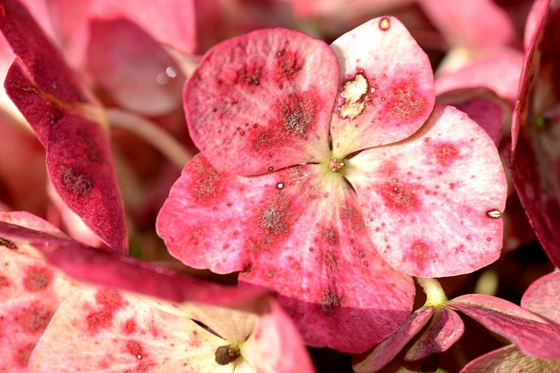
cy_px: 186
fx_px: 1399
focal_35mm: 90
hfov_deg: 22.6
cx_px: 280
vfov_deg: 15.2
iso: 200
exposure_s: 1/250
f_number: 9.5
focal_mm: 60
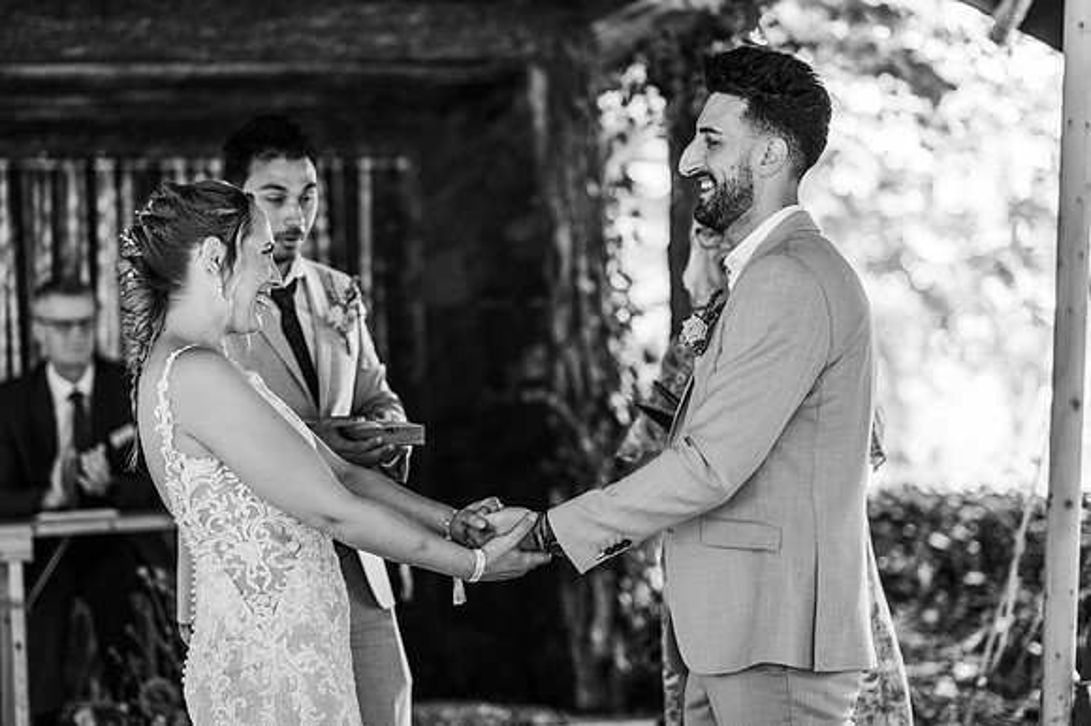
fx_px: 2574
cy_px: 363
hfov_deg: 23.9
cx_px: 546
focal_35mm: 85
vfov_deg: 16.1
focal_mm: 85
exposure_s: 1/200
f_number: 2.2
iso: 450
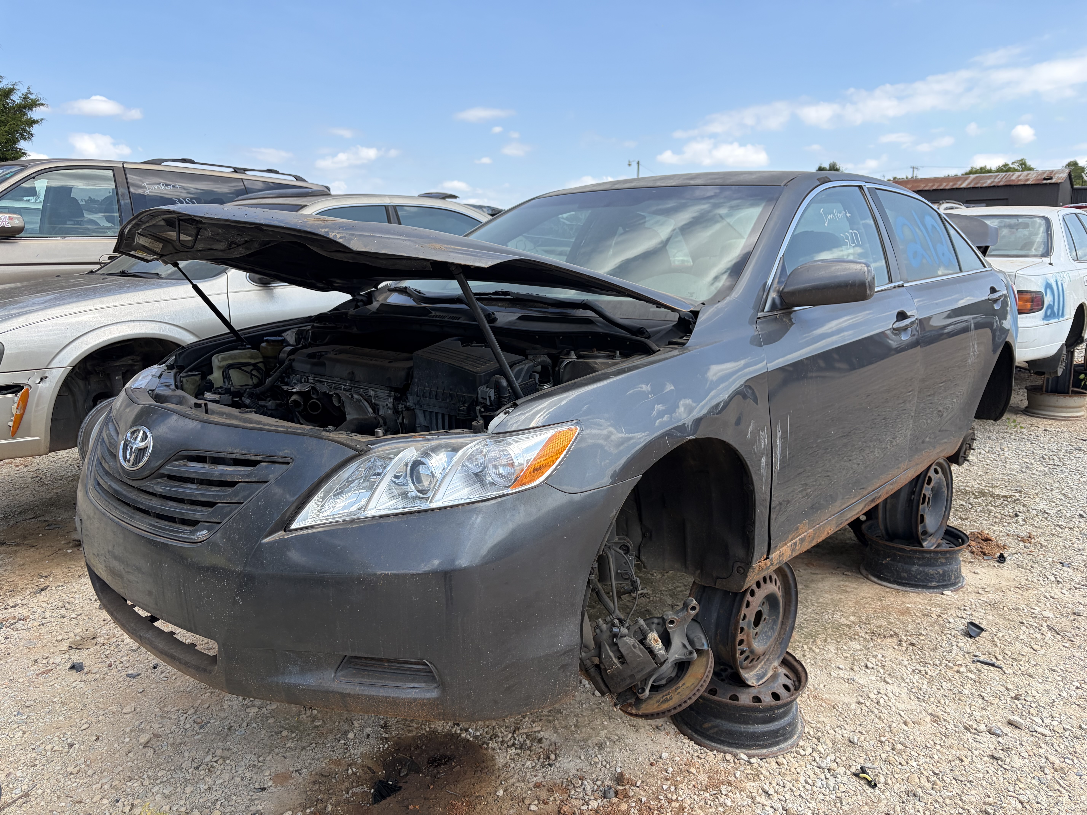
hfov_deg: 67.3
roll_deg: -0.1
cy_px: 408
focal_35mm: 26
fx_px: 816
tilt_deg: -8.4
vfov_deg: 53.1
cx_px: 544
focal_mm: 5.96
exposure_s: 1/1451
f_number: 1.6
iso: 50
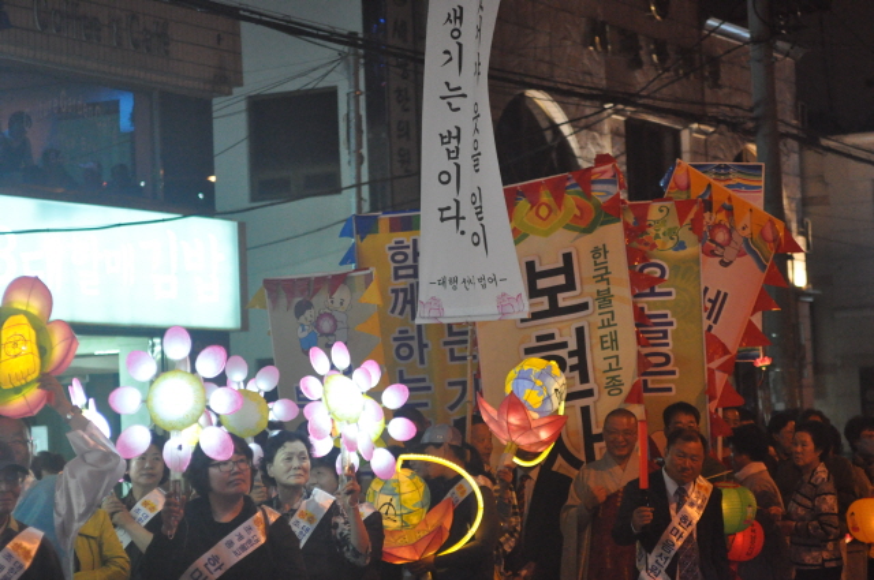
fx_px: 2546
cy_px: 290
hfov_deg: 19.5
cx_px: 437
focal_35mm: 105
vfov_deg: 13.0
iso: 3200
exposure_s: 1/320
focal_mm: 70
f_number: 3.2
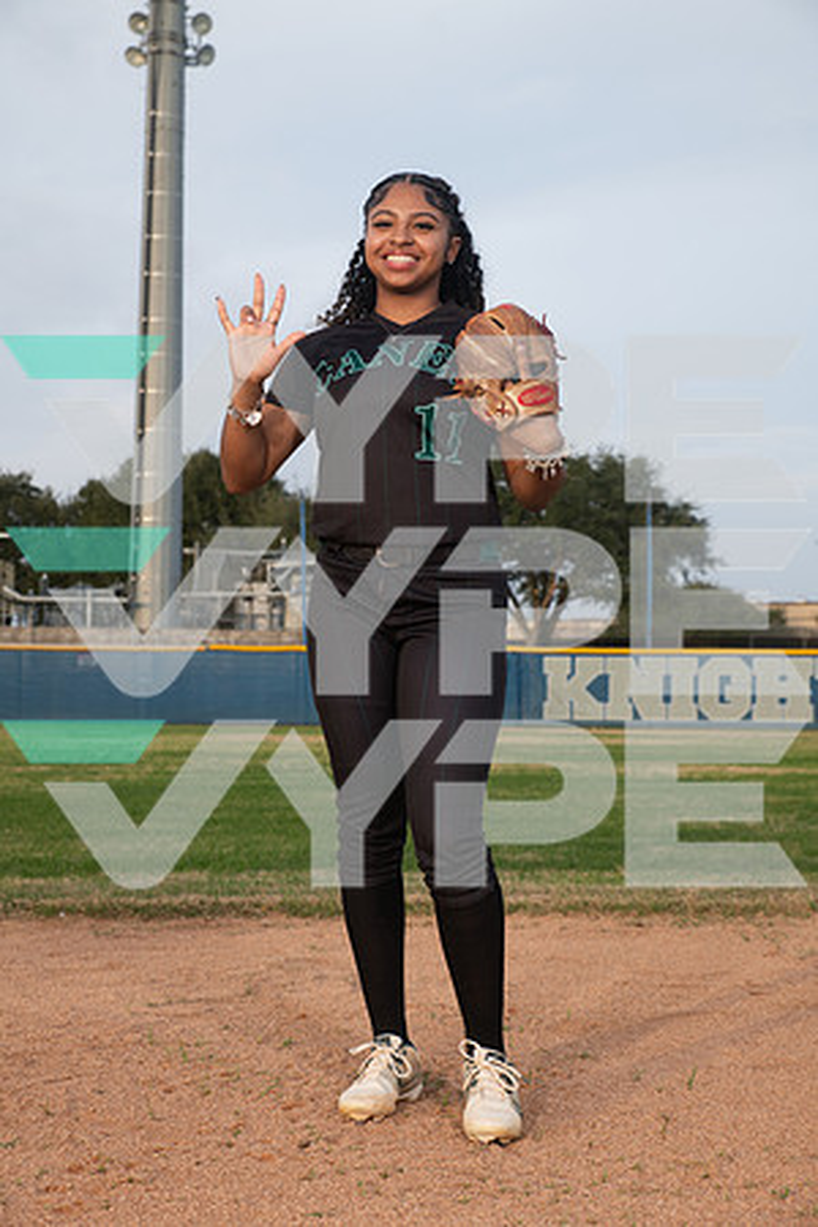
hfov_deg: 27.0
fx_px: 1704
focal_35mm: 50
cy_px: 614
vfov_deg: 39.6
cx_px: 409
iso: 200
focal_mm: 50
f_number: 6.3
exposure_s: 1/320
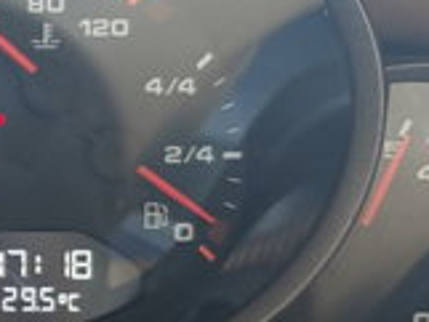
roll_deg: +1.8
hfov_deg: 13.9
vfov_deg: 12.0
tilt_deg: -17.6
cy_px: 216
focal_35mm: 124
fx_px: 1538
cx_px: -376
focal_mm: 5.96
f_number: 1.6
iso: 64
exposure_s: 1/121
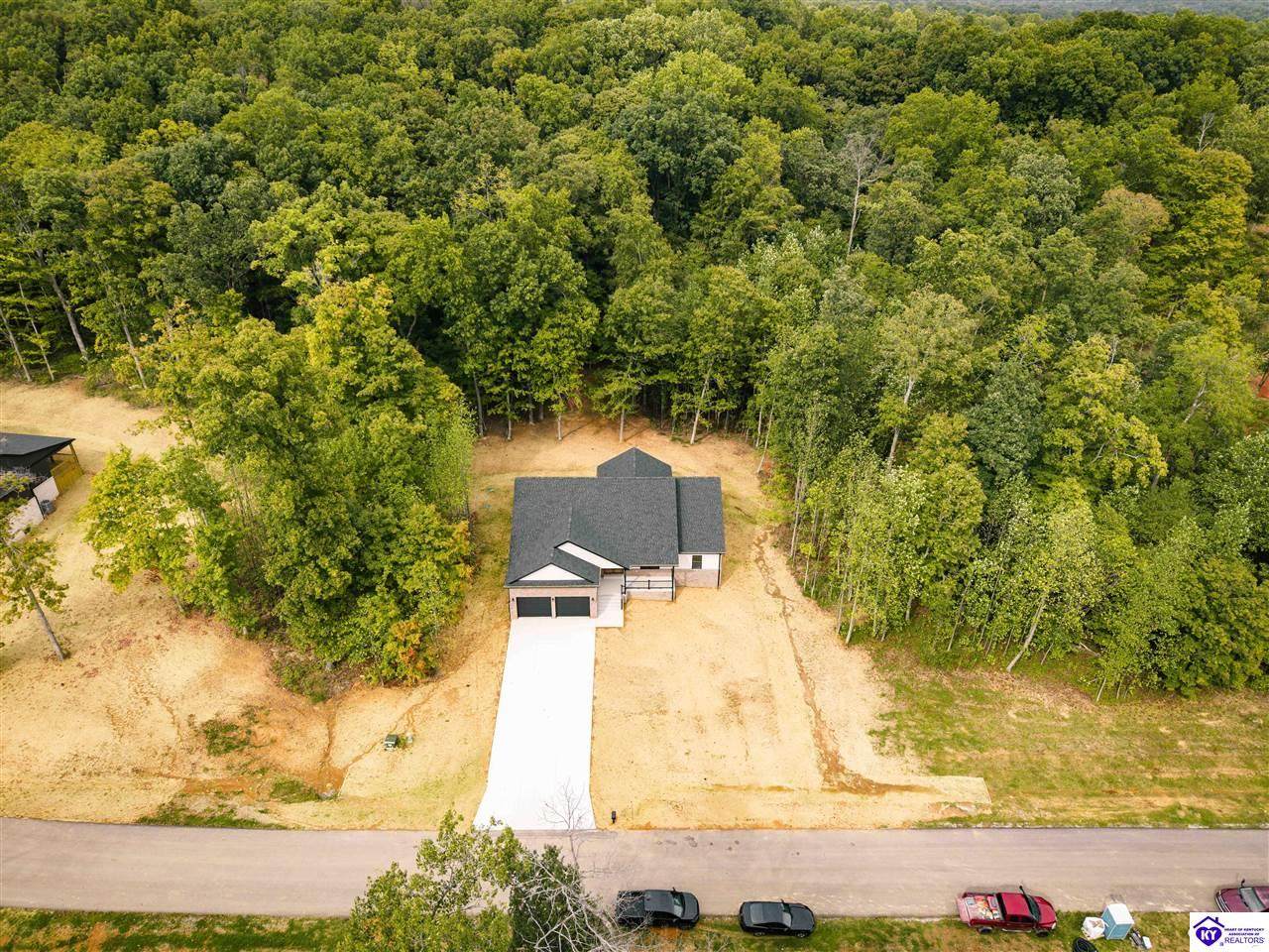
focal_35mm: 24
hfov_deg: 71.6
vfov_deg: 56.8
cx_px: 634
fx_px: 880
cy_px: 476
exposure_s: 1/1000
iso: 100
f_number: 1.8
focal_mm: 8.67
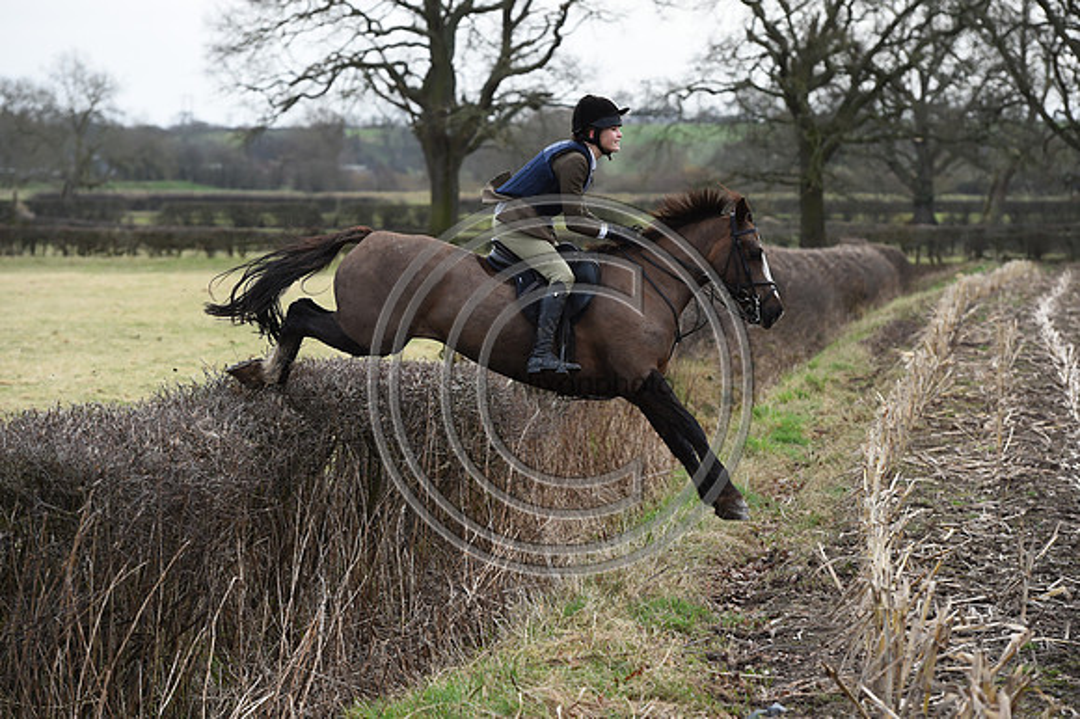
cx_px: 540
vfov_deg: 9.5
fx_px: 4347
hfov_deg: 14.2
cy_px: 360
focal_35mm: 145
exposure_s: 1/1250
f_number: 5.6
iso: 1100
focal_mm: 145
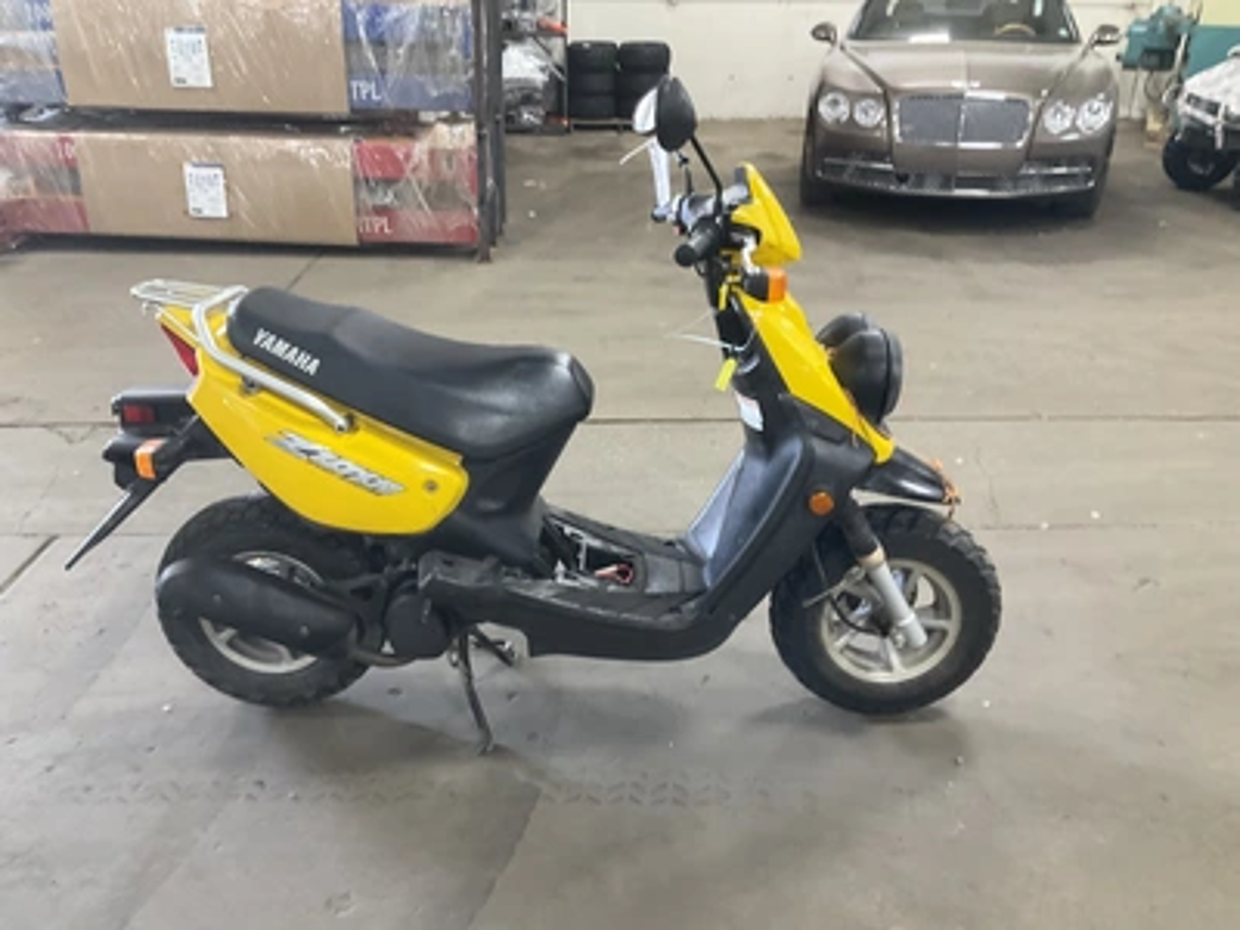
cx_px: 620
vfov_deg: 48.2
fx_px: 1039
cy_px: 465
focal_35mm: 29
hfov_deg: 61.7
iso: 200
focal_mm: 3
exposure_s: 1/40
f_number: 1.8
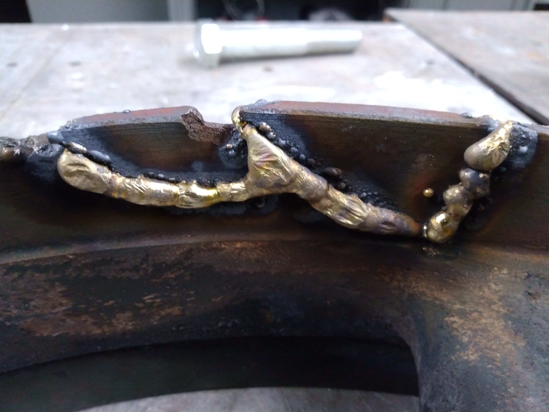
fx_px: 317
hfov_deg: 81.7
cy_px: 206
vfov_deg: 66.0
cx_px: 274
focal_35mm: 20
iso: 728
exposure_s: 1/24
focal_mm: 3.54
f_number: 2
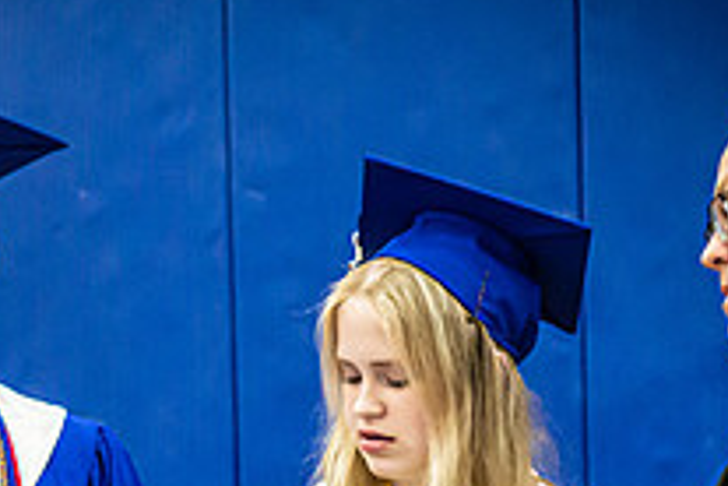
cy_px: 571
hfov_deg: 6.5
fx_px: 6370
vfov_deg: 4.4
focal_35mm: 315
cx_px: 35
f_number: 2.8
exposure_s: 1/200
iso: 2800
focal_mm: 70
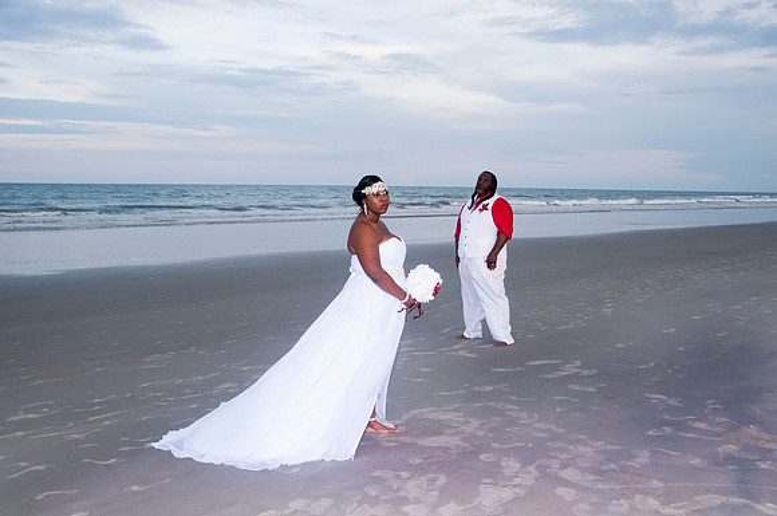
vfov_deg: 39.9
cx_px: 388
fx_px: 711
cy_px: 258
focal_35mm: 33
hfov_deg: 57.3
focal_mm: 22
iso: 400
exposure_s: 1/200
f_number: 5.6
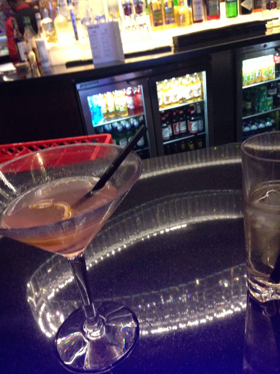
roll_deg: +6.8
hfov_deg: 42.9
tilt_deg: -26.9
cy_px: 187
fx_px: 356
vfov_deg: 55.4
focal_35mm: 33
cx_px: 140
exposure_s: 1/15
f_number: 2.4
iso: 500
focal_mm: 4.12
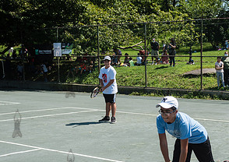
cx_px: 163
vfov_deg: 19.6
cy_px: 107
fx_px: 467
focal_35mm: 72
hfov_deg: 27.3
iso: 125
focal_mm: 32
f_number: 5.6
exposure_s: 1/640
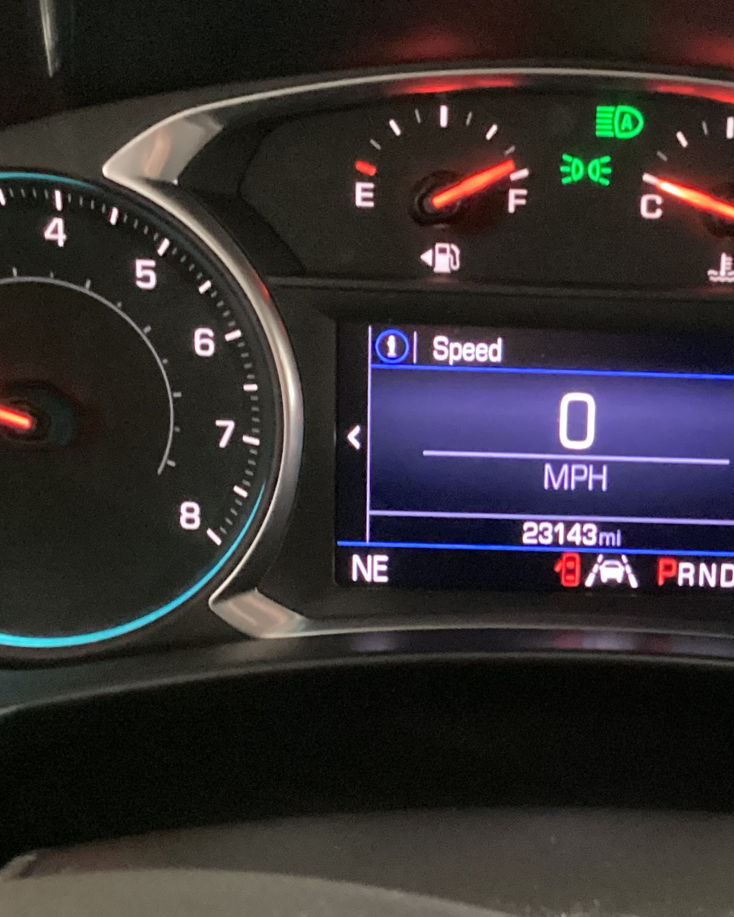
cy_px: 547
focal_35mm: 67
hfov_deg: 22.5
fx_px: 1820
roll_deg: -3.1
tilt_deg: -24.3
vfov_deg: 28.2
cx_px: 601
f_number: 2.4
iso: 640
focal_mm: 3.3
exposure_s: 1/17
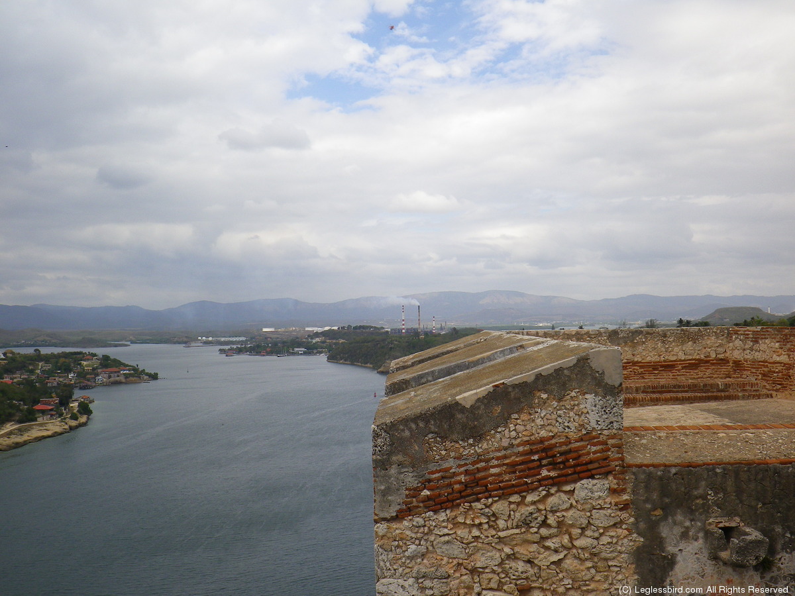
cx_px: 398
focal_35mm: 34
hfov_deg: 54.0
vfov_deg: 41.8
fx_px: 781
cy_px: 298
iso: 80
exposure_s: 1/125
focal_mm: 6.1
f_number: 9.2
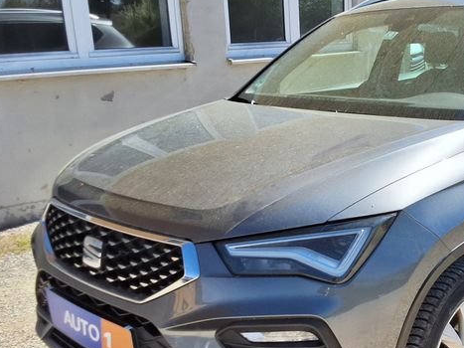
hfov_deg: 38.7
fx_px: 643
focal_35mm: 48
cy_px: 238
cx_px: 344
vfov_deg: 30.0
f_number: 1.9
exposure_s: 1/1972
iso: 32
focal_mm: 2.91
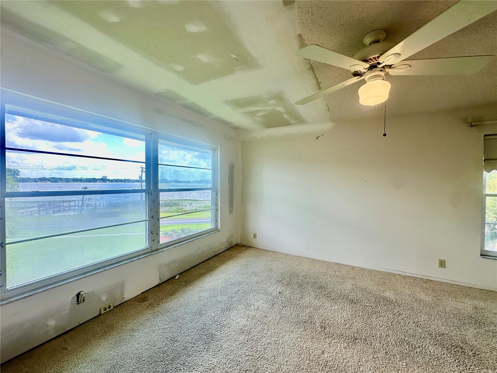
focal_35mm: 14
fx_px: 201
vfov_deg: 85.7
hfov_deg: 102.1
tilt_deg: -1.6
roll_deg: -1.4
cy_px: 186
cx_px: 248
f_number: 2.2
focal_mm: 2.22
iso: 40
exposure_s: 1/132
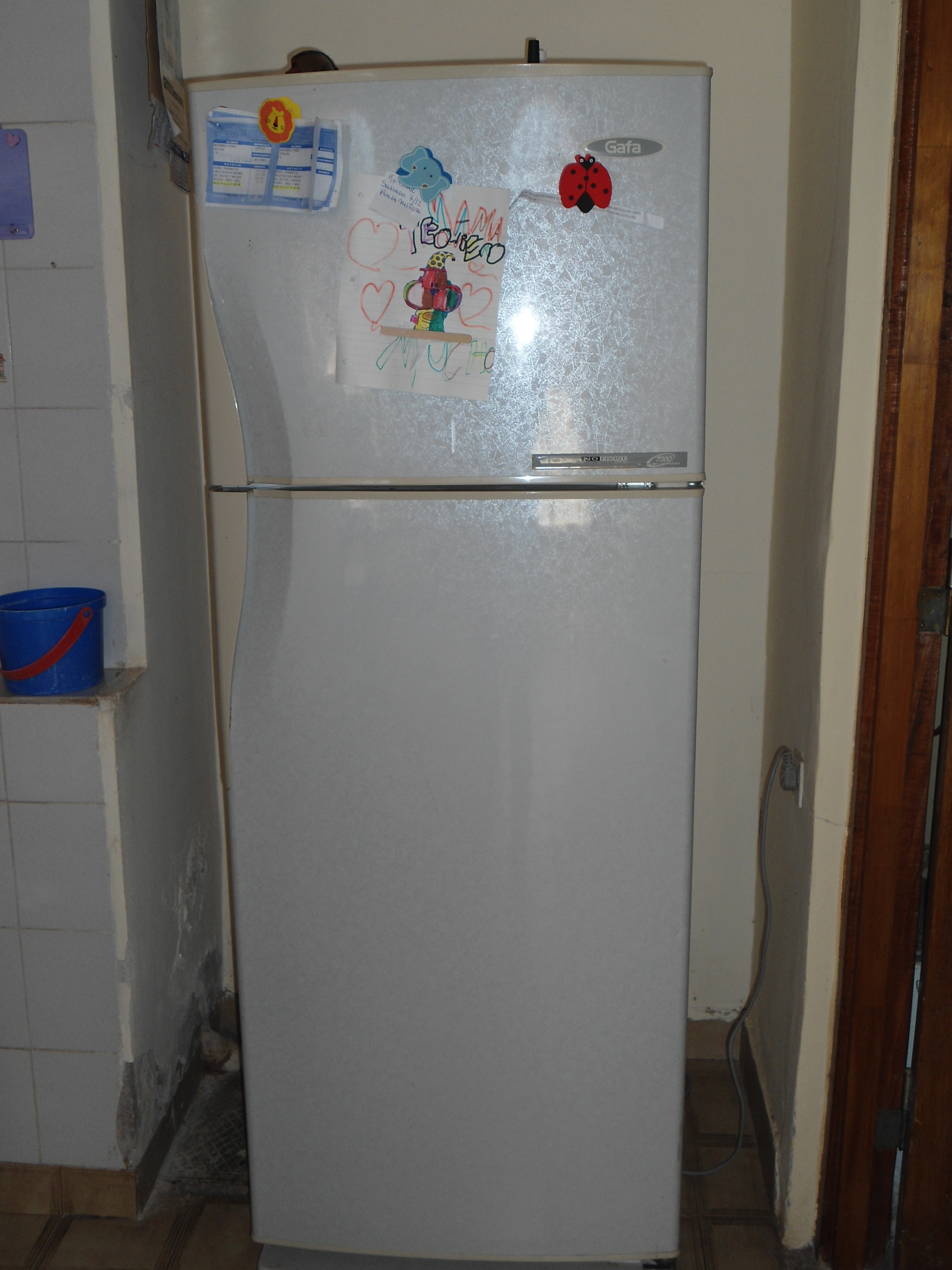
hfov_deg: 38.7
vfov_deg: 50.1
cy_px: 635
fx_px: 1357
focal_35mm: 37
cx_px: 476
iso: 80
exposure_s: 1/40
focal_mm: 6.7
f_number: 3.2
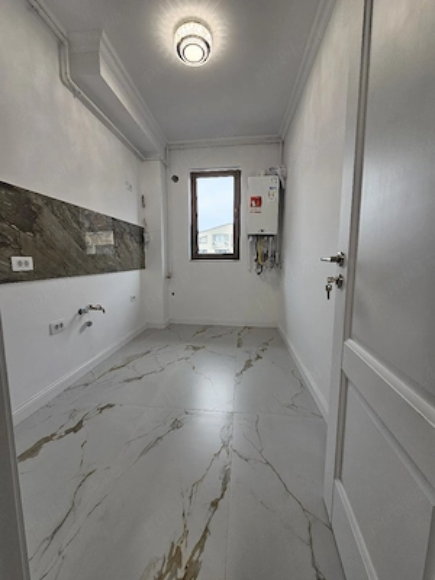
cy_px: 290
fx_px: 218
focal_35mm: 13
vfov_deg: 106.2
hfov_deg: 89.9
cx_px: 218
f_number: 2.2
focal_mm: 2.2
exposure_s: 1/101
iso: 50
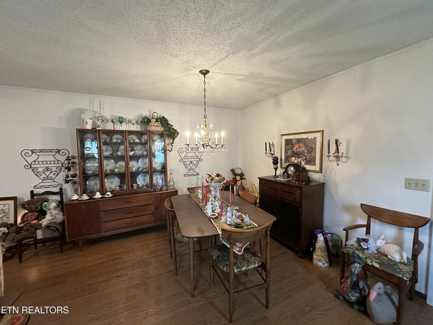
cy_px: 162
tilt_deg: -3.1
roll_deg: +0.4
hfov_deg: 102.1
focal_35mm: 14
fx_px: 175
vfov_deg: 85.7
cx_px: 216
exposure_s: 1/60
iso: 500
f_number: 2.2
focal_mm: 2.22
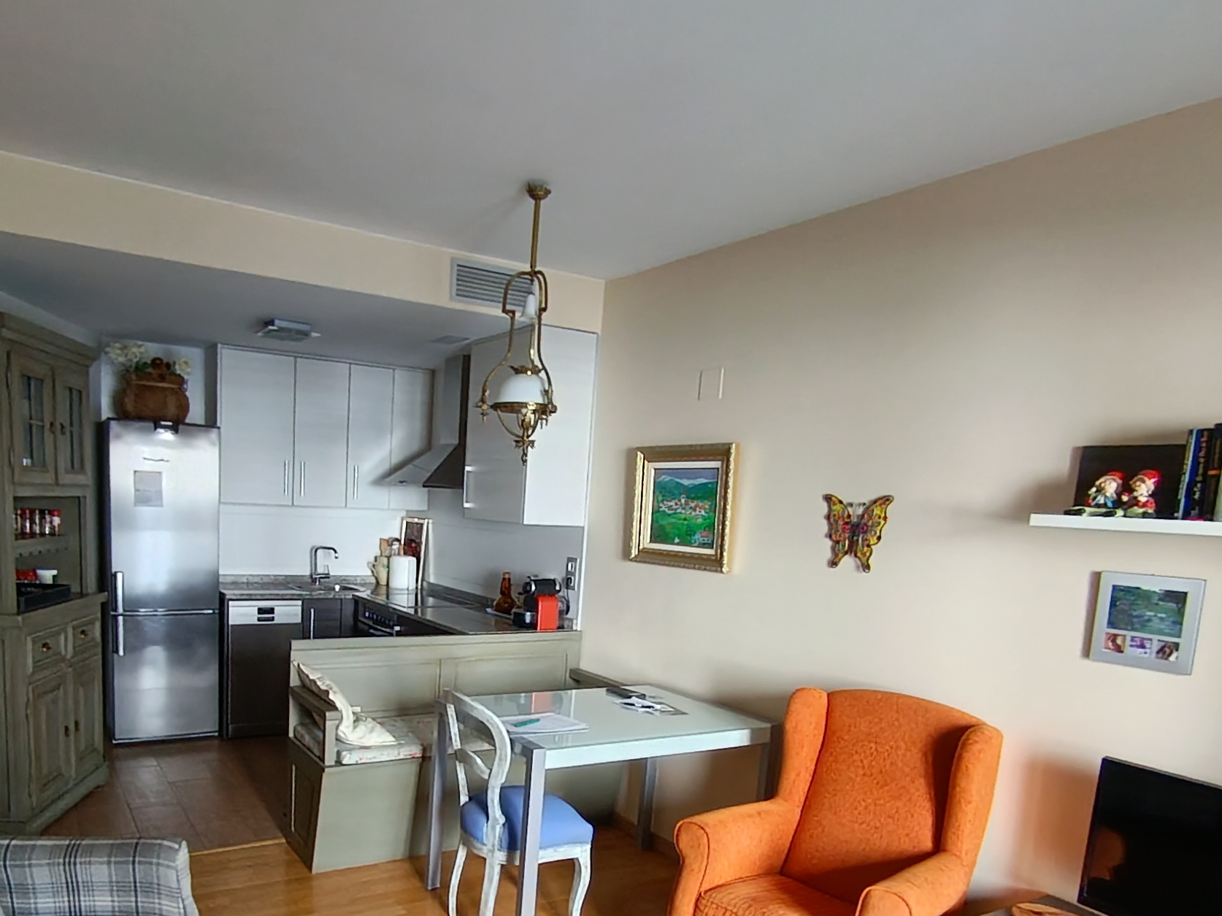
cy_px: 635
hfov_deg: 66.4
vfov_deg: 51.7
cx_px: 469
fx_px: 918
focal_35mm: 26
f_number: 2.2
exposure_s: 1/33.3
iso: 484
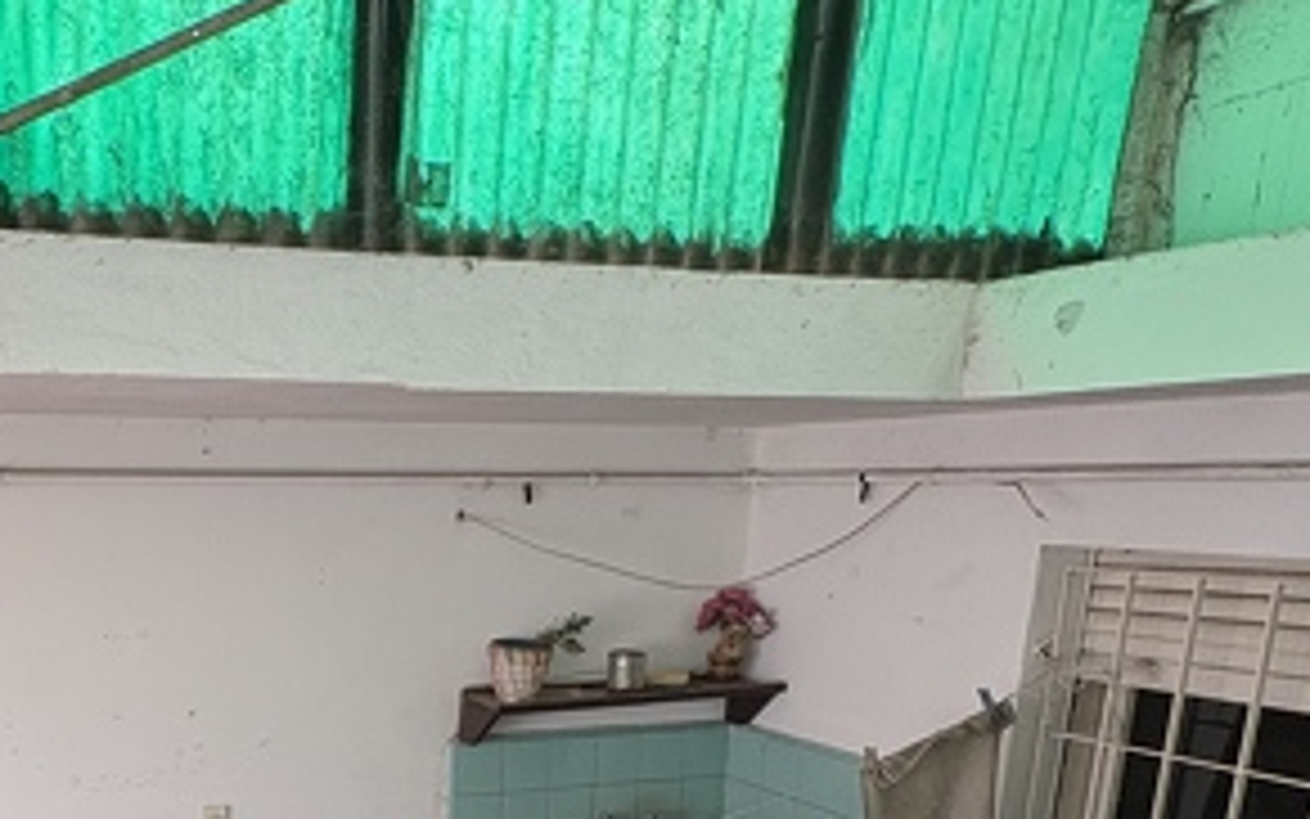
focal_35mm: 34
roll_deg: +0.4
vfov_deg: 34.6
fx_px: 1214
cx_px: 261
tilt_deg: -13.5
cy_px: 778
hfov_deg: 53.0
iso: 200
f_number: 2.2
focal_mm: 2.22
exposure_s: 1/99
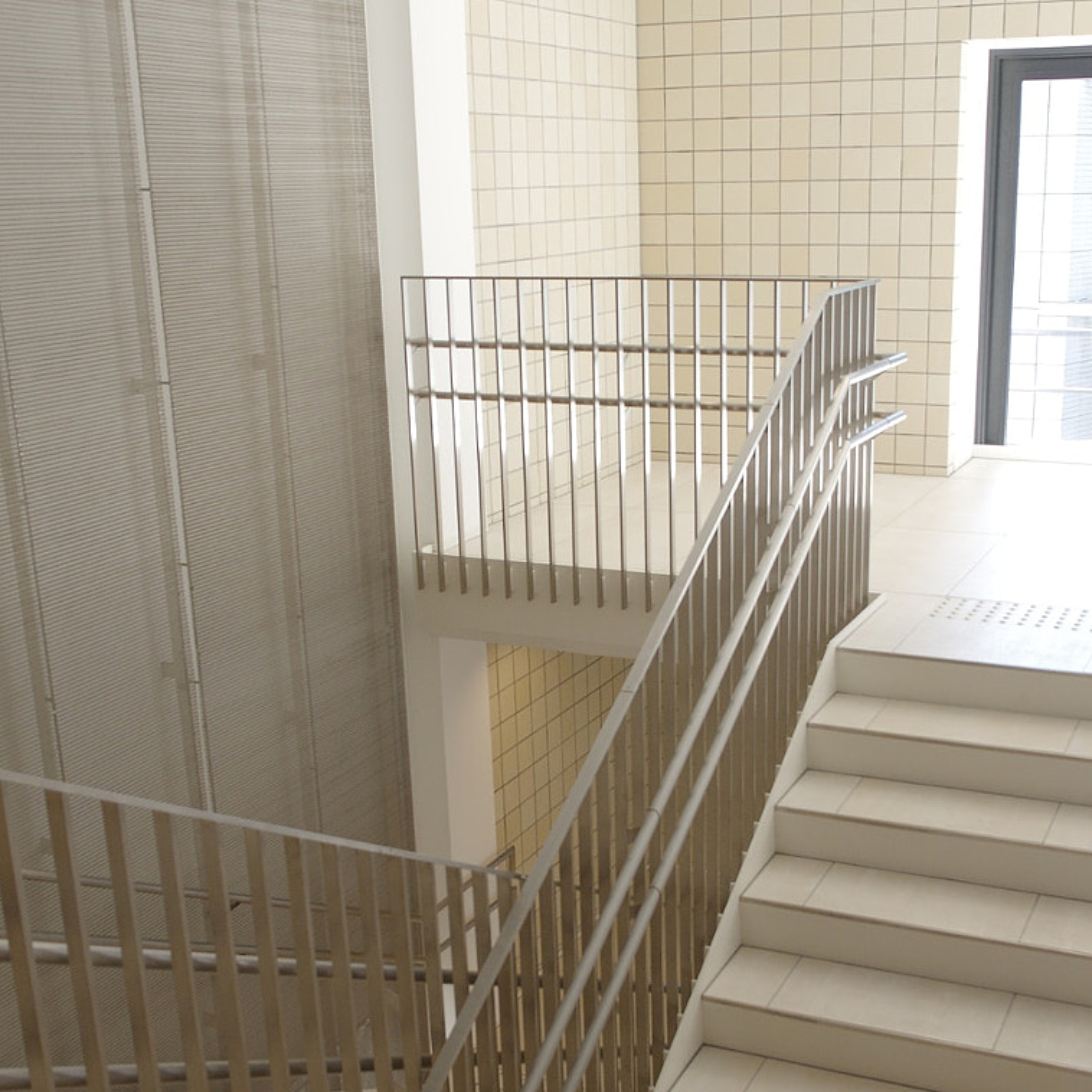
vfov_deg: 39.0
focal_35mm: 43
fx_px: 1535
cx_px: 637
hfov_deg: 39.1
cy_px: 643
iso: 200
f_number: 5
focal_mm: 16
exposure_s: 1/50
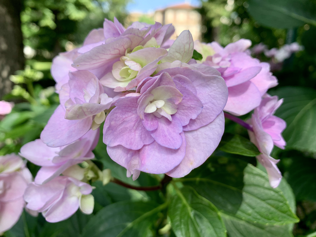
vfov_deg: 53.1
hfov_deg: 67.3
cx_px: 158
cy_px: 118
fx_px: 237
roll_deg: -1.0
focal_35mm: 26
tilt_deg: -13.9
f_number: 1.8
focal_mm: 4.25
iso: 25
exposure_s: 1/431
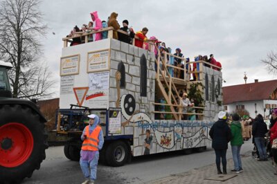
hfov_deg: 51.9
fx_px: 284
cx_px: 138
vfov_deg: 35.9
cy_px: 92
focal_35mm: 37
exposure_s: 1/500
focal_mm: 37
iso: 2500
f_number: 11
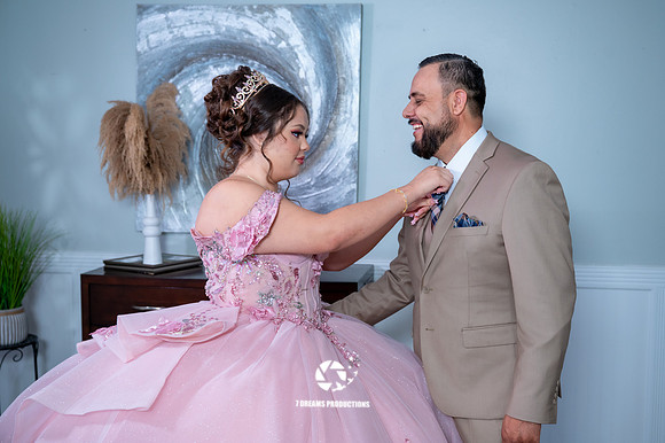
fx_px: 813
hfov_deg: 44.5
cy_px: 212
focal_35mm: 44
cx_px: 347
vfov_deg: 30.4
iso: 1250
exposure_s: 1/60
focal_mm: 42
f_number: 4
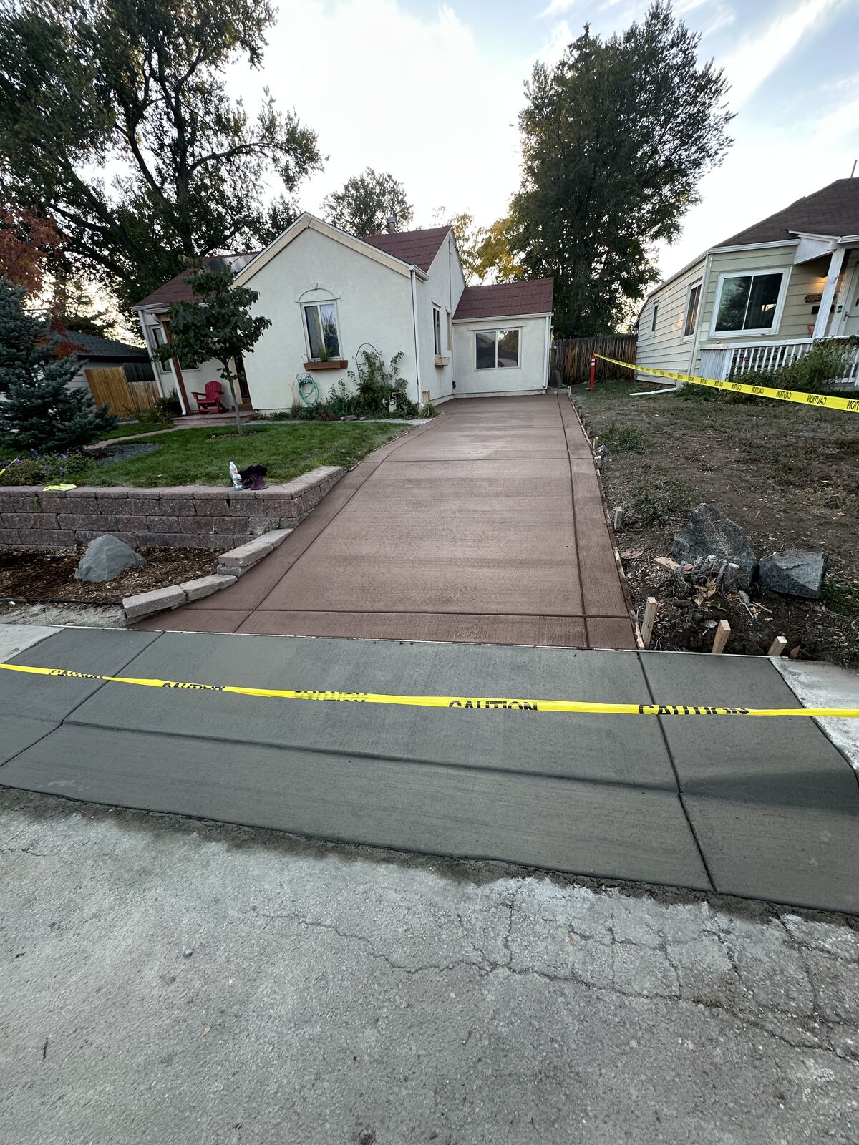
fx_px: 463
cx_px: 430
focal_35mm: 14
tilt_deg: -23.0
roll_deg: +2.5
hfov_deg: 85.7
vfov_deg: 102.1
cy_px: 572
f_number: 2.2
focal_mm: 2.22
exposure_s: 1/99
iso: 64
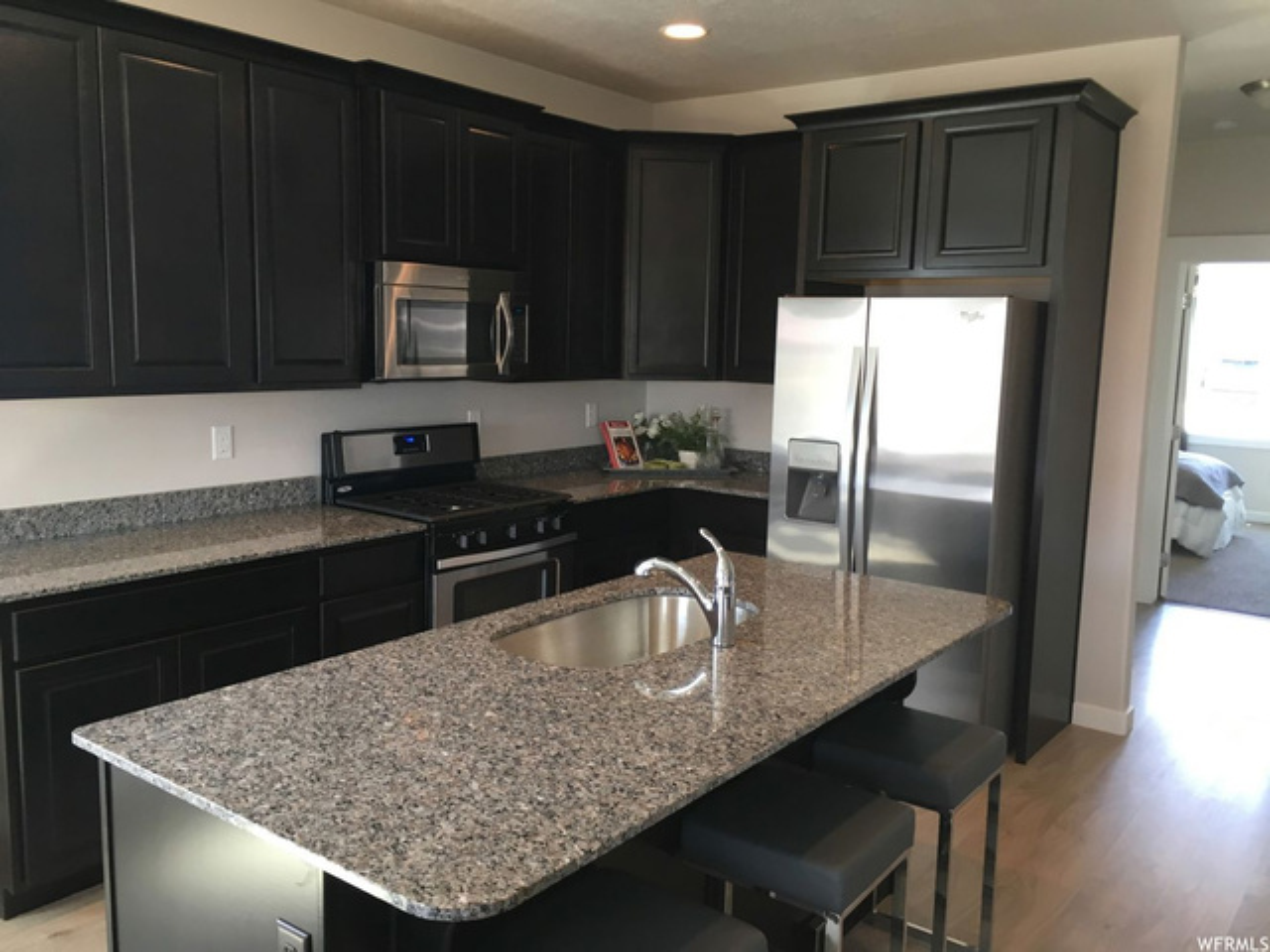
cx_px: 635
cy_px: 476
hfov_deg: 61.7
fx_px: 1064
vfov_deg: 48.2
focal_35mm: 29
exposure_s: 1/30
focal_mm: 4.15
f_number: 2.2
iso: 50
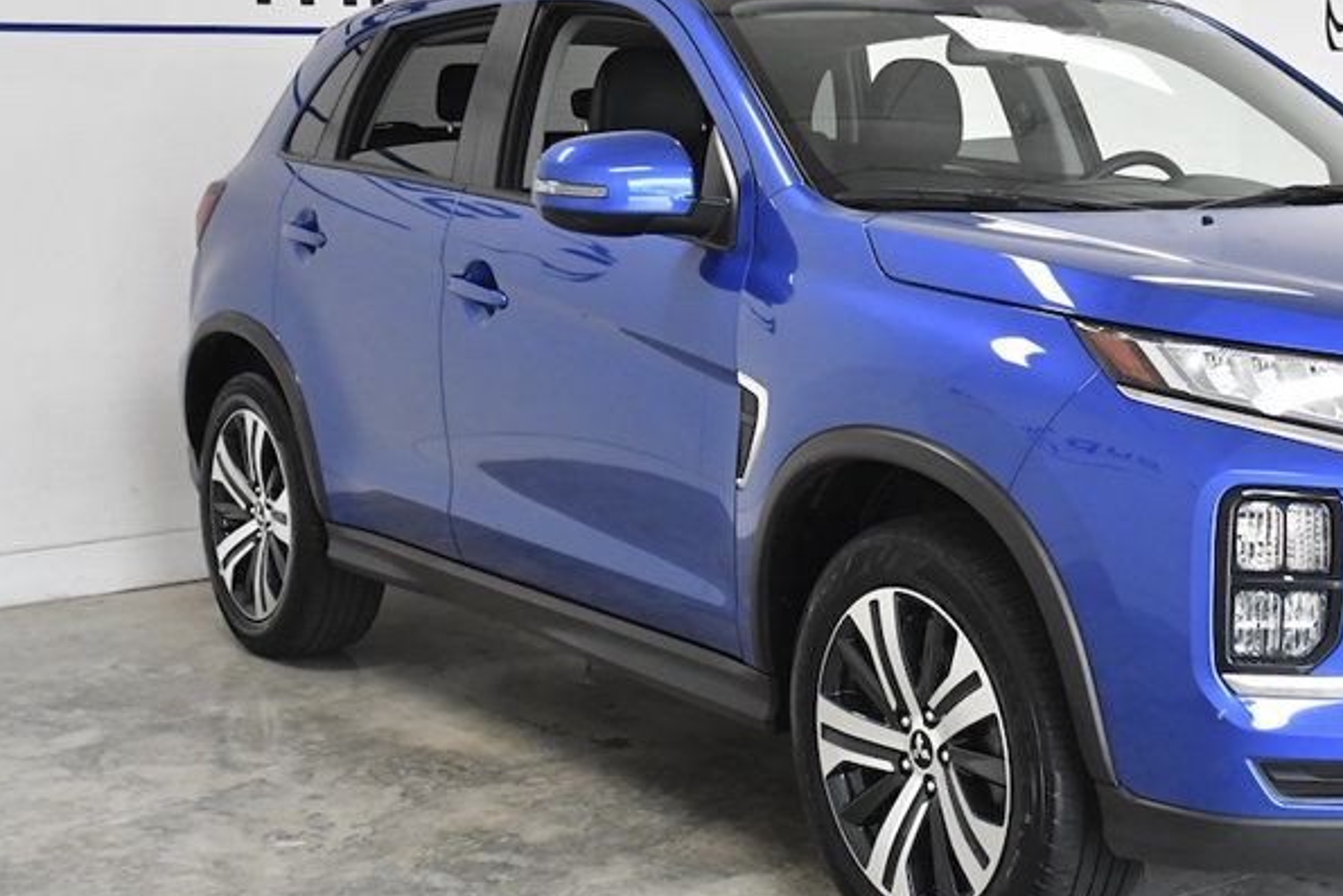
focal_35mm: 62
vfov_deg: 21.9
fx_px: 2313
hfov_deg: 31.6
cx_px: 1061
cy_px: 353
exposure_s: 1/1250
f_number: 3.8
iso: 2500
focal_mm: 24
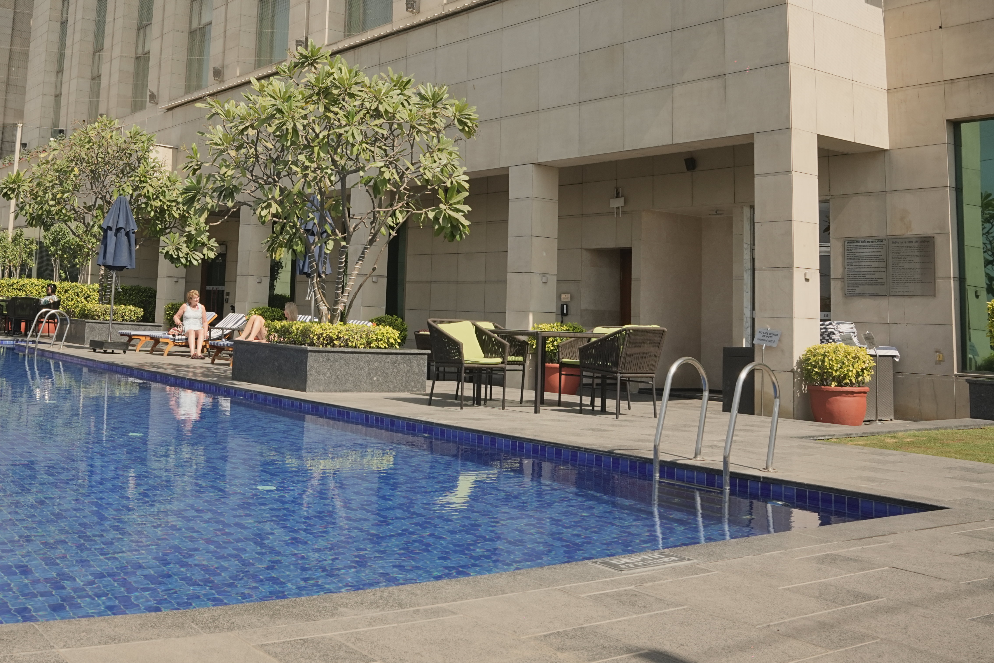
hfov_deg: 50.1
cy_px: 179
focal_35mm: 37
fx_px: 1021
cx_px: 266
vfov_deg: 35.3
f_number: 13
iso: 250
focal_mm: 24
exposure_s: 1/250
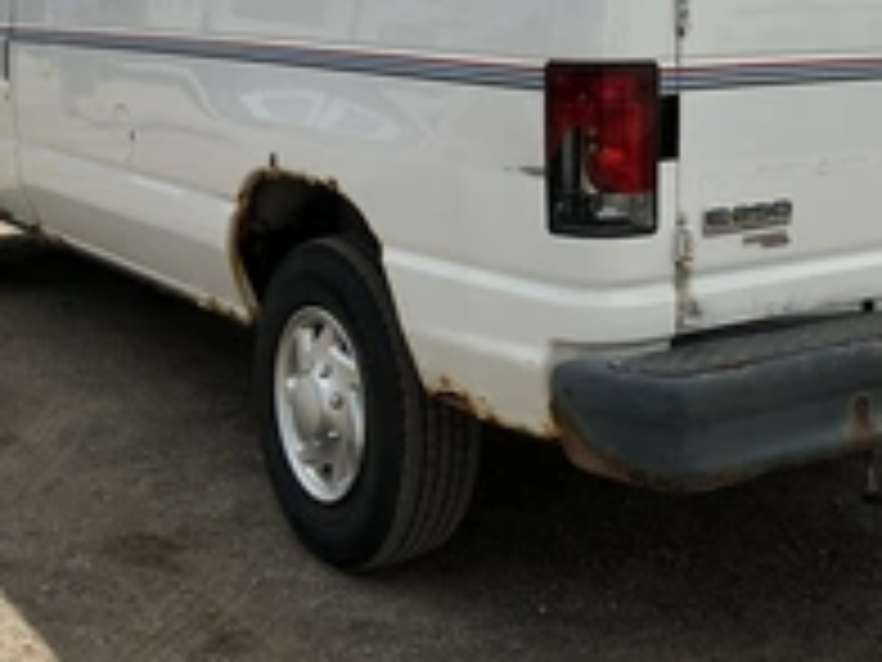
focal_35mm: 57
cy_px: 5
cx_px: 594
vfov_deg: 24.5
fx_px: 1452
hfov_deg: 33.5
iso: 25
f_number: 1.8
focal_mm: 3
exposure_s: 1/3125
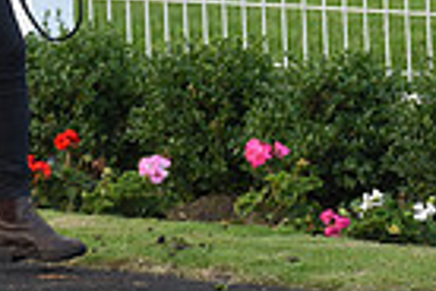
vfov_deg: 2.3
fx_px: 7121
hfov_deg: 3.5
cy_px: -270
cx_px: -322
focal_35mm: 588
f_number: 3.5
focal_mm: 140
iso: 1250
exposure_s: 1/800
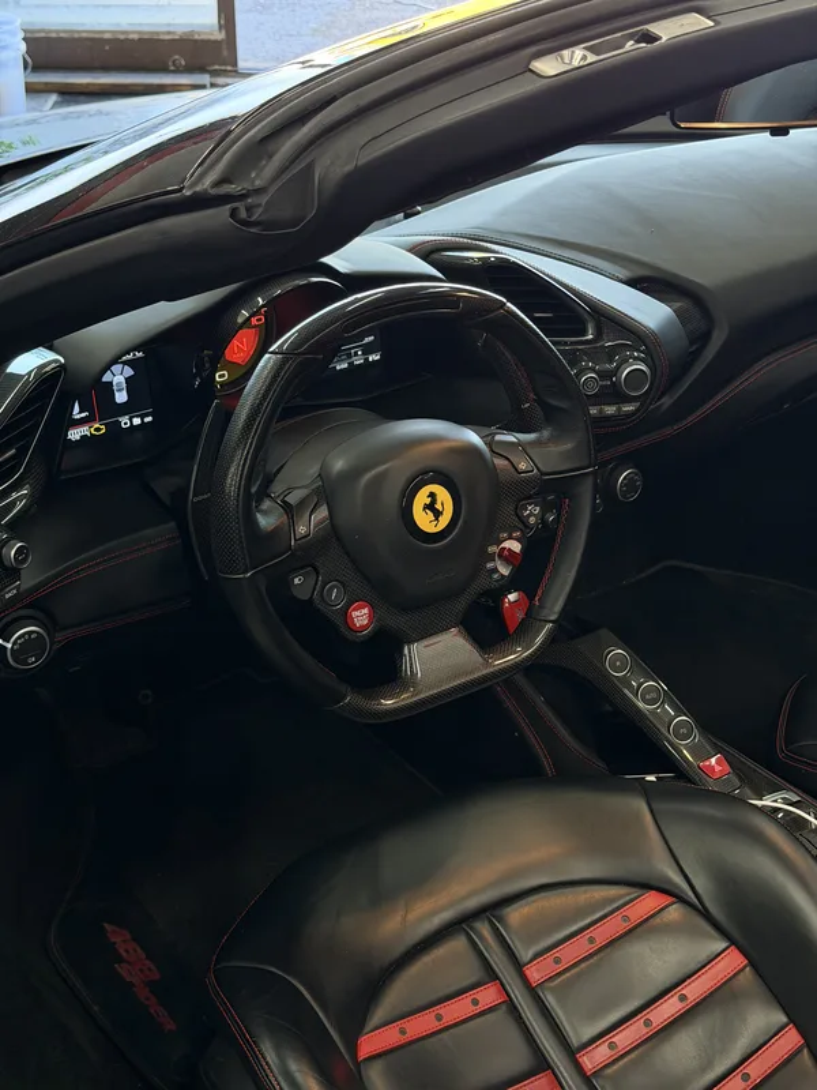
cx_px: 408
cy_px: 545
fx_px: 1511
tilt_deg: -30.6
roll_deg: -0.7
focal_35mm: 48
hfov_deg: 30.3
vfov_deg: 39.7
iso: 250
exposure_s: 1/60
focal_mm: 6.76
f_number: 1.78
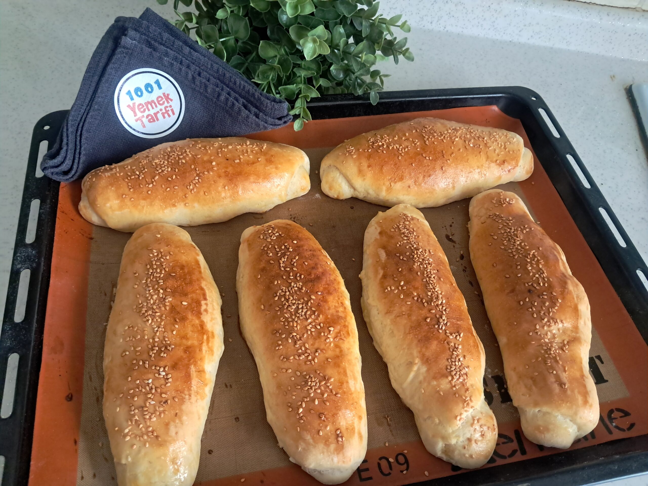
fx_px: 505
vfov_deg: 51.4
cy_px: 243
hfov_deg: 65.3
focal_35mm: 27
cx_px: 324
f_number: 1.8
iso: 640
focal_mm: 4
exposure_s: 1/30
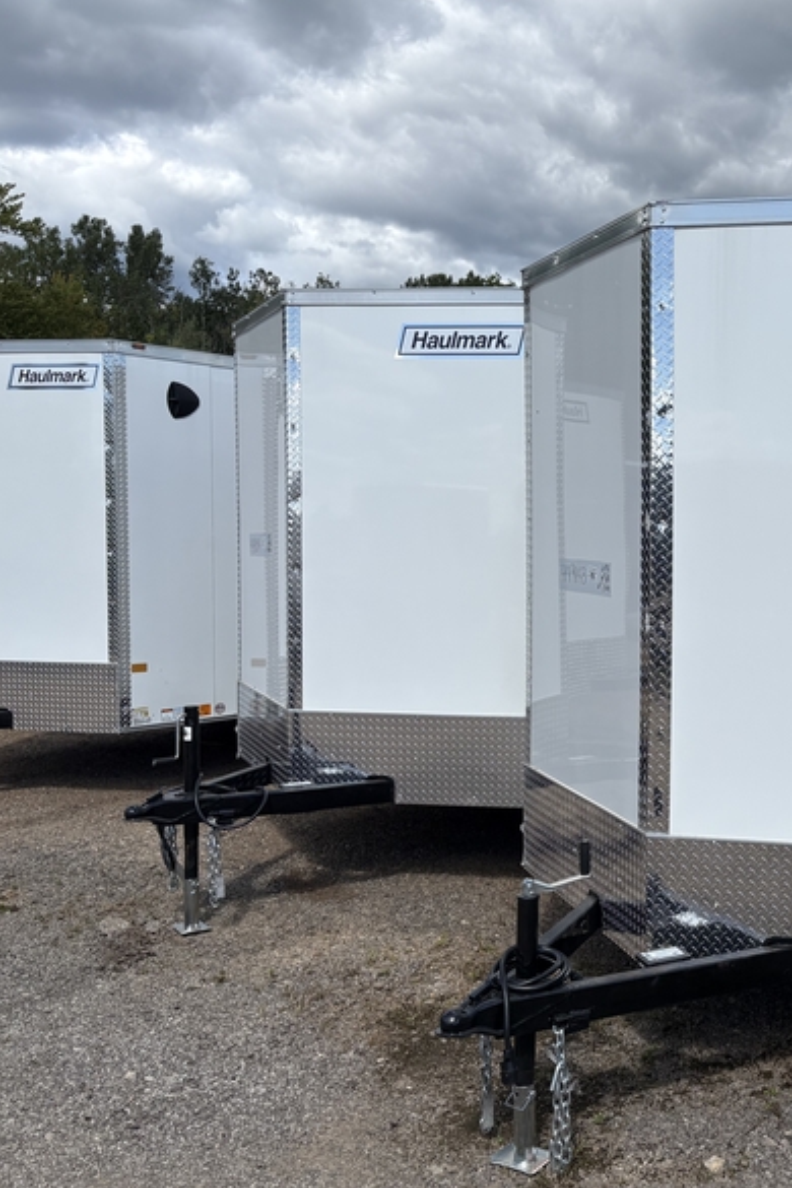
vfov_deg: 51.9
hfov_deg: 32.9
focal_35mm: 37
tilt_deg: -4.3
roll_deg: -0.5
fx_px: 1221
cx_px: 796
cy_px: 595
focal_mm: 5.96
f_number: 1.6
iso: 50
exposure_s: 1/4950
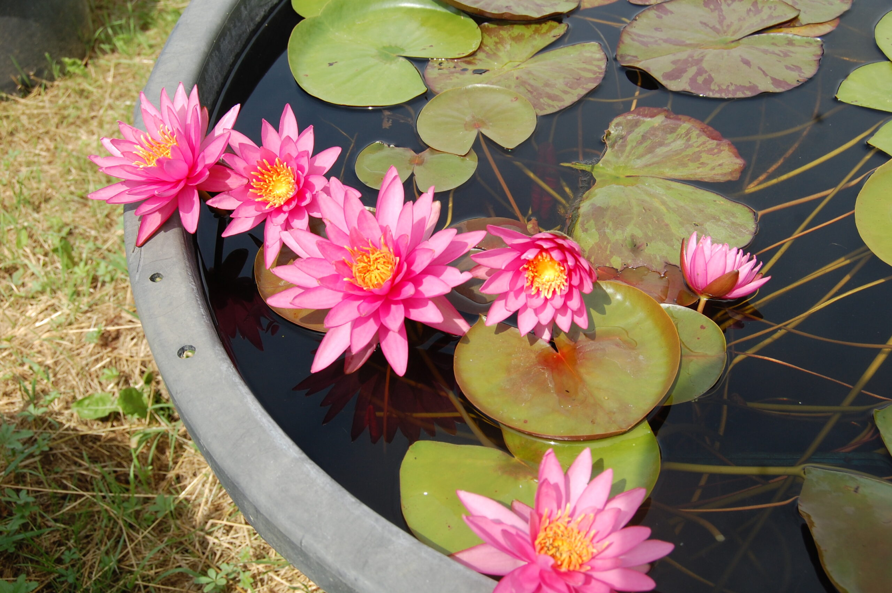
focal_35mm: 42
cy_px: 296
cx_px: 446
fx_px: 1040
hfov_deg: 46.4
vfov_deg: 31.8
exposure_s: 1/250
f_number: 8
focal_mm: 28
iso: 200
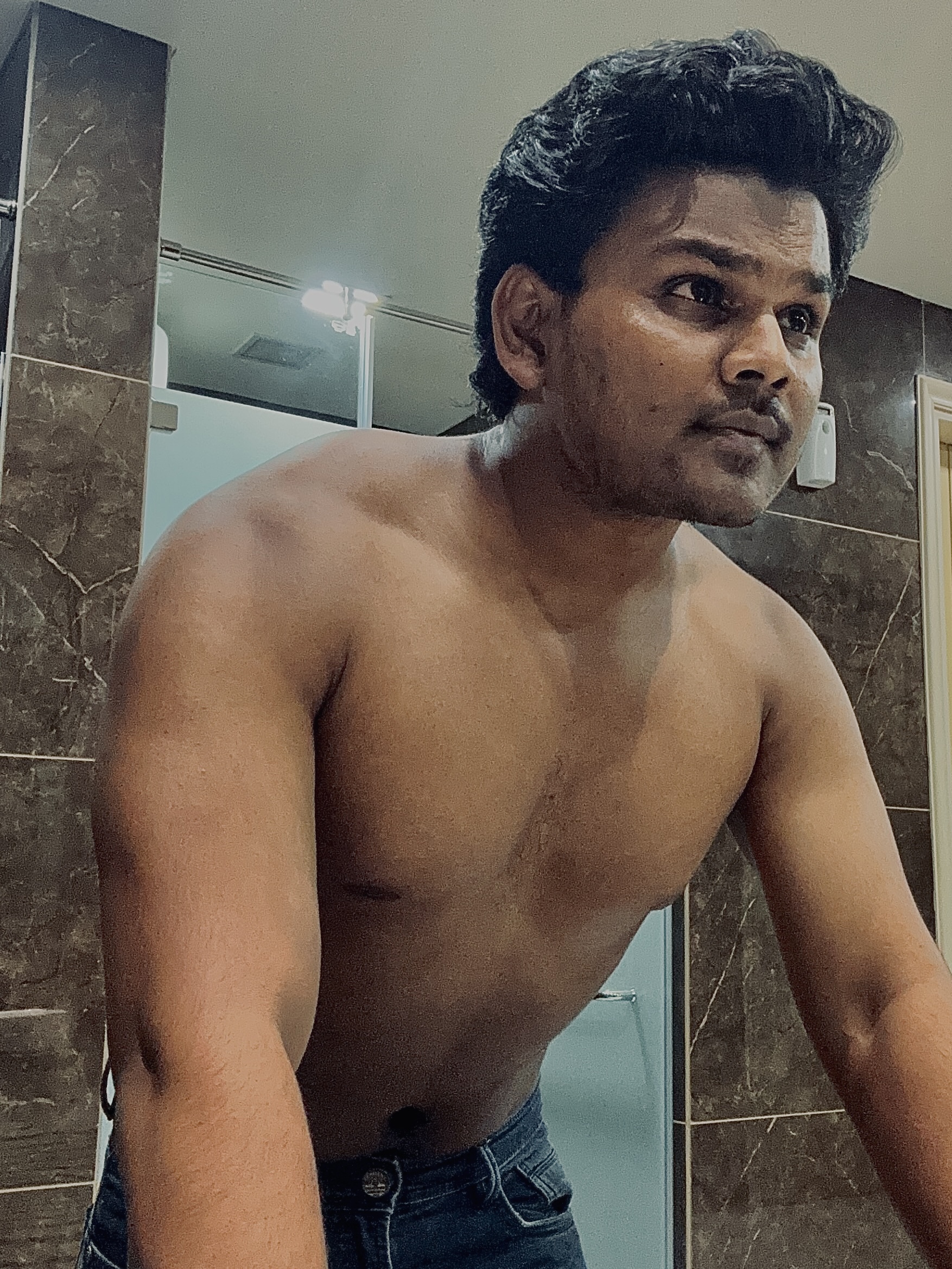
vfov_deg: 60.0
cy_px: 634
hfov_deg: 46.8
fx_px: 1100
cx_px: 476
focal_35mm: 30
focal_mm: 2.69
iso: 320
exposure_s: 1/25
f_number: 1.9
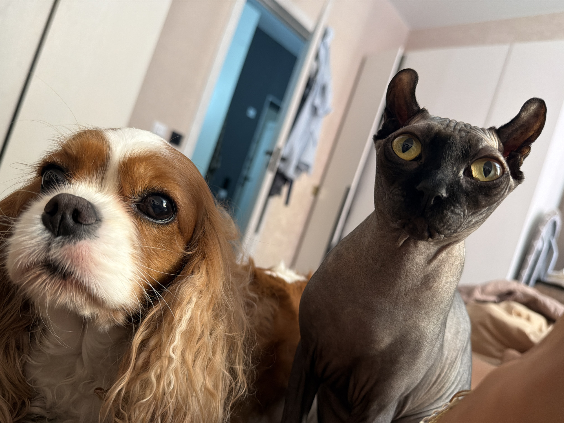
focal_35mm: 24
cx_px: 282
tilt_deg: +1.0
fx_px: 391
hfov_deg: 71.6
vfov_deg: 56.8
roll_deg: -18.6
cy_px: 212
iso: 400
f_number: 1.78
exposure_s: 1/60
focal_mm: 6.76
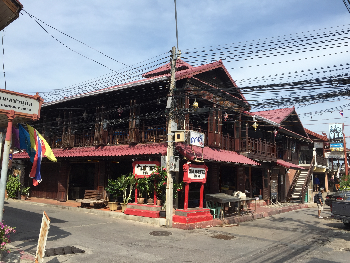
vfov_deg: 48.2
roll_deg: -1.9
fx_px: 293
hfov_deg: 61.7
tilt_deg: +8.8
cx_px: 175
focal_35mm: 29
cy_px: 132
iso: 32
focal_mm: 4.15
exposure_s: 1/1647
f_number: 2.2
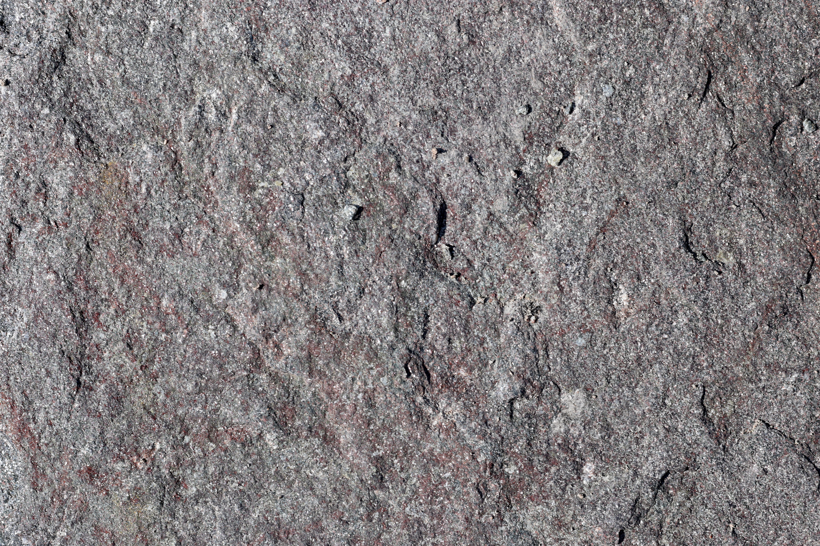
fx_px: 1708
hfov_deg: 27.0
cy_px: 273
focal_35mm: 75
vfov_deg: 18.2
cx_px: 410
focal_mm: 50
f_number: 8
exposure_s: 1/200
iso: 100
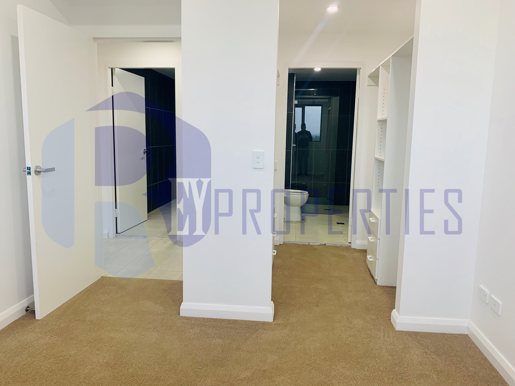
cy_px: 193
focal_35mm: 26
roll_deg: -1.8
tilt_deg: -7.4
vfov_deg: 53.1
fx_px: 387
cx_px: 258
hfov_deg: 67.3
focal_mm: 4.25
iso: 80
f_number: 1.8
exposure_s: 1/100
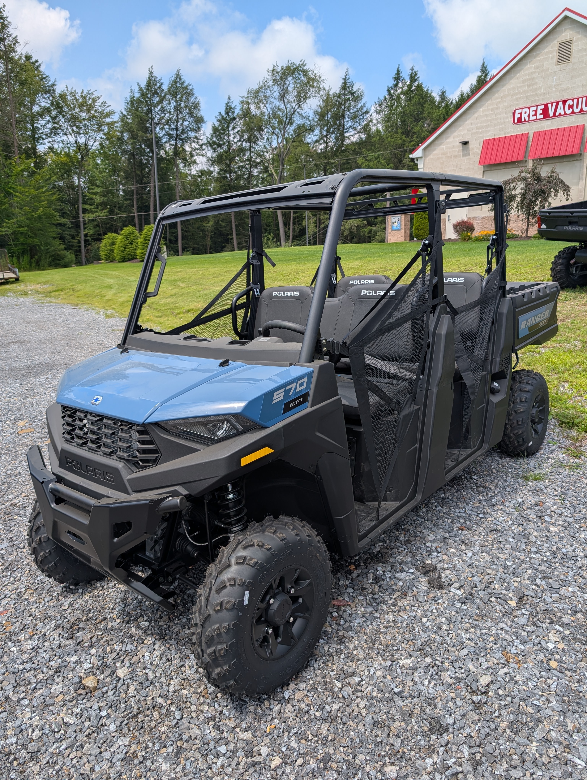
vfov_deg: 71.5
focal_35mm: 24
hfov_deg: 56.9
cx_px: 294
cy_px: 390
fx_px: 541
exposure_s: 1/917
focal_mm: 6.9
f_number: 1.68
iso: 20
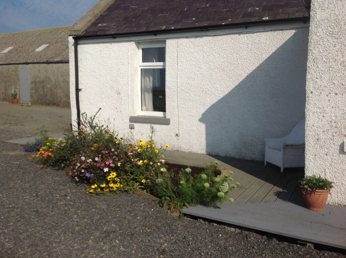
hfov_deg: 52.7
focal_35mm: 35
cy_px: 129
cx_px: 173
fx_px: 349
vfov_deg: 40.6
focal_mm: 4.28
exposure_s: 1/5051
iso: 50
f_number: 2.4
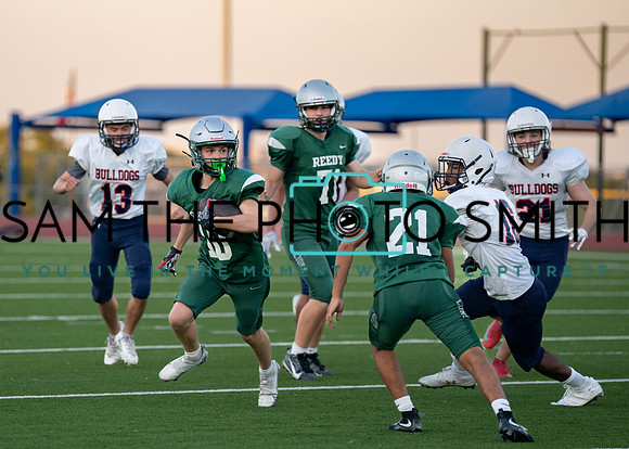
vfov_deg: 5.6
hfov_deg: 7.8
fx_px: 4602
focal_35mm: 258
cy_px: 263
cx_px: 219
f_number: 2.8
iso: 800
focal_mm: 200
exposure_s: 1/2000
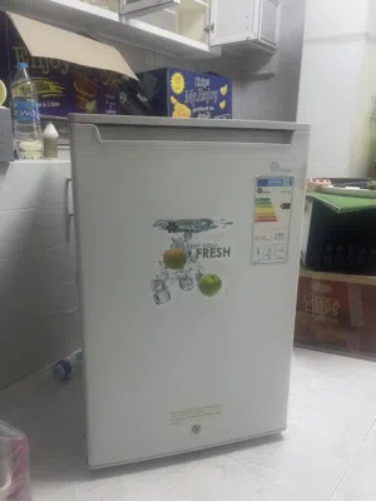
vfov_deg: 69.4
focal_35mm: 25
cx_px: 188
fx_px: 362
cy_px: 250
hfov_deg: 54.9
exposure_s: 1/50
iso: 160
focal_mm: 5.1
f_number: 1.6
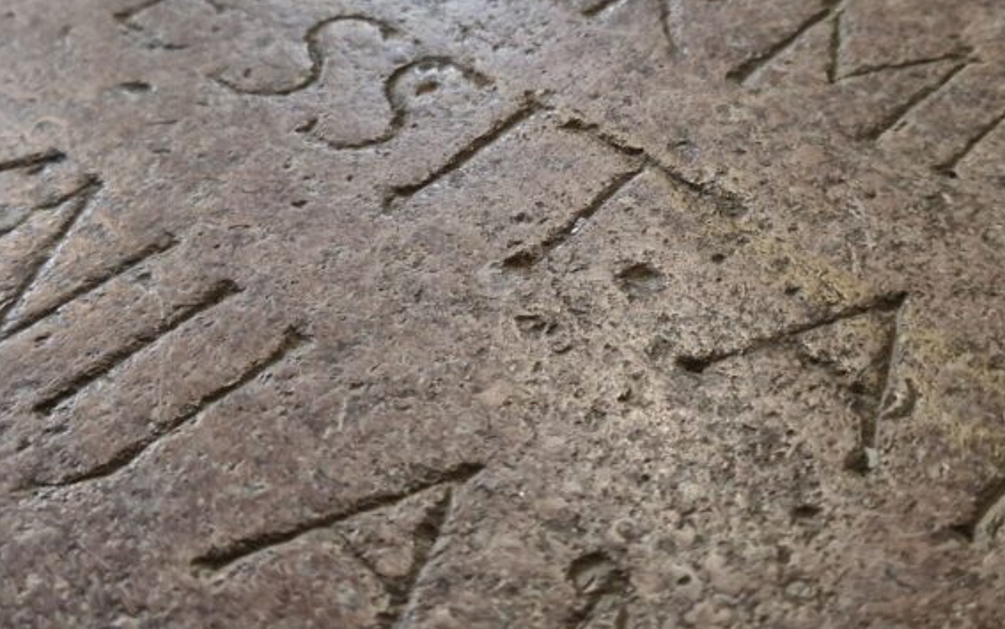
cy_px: 151
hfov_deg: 45.1
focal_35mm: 44
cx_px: 585
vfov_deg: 28.8
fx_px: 1206
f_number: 1.8
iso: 320
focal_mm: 5.4
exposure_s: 1/100
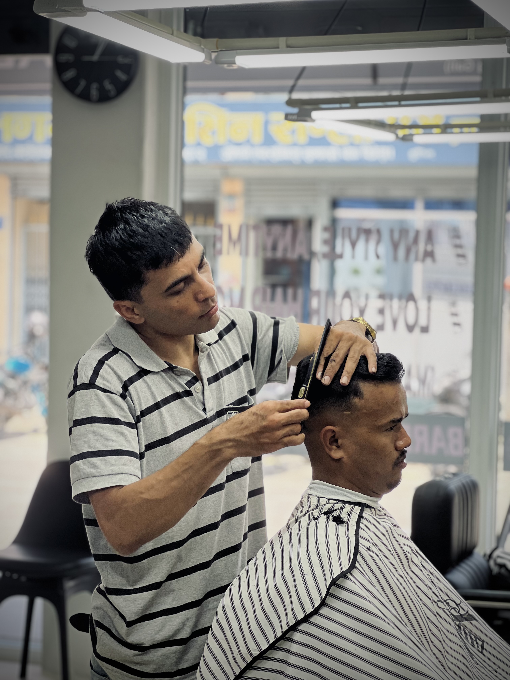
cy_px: 340
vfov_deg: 25.3
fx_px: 1513
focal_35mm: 77
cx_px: 255
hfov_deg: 19.1
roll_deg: -0.7
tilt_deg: -2.7
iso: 80
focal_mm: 9
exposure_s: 1/100
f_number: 2.8
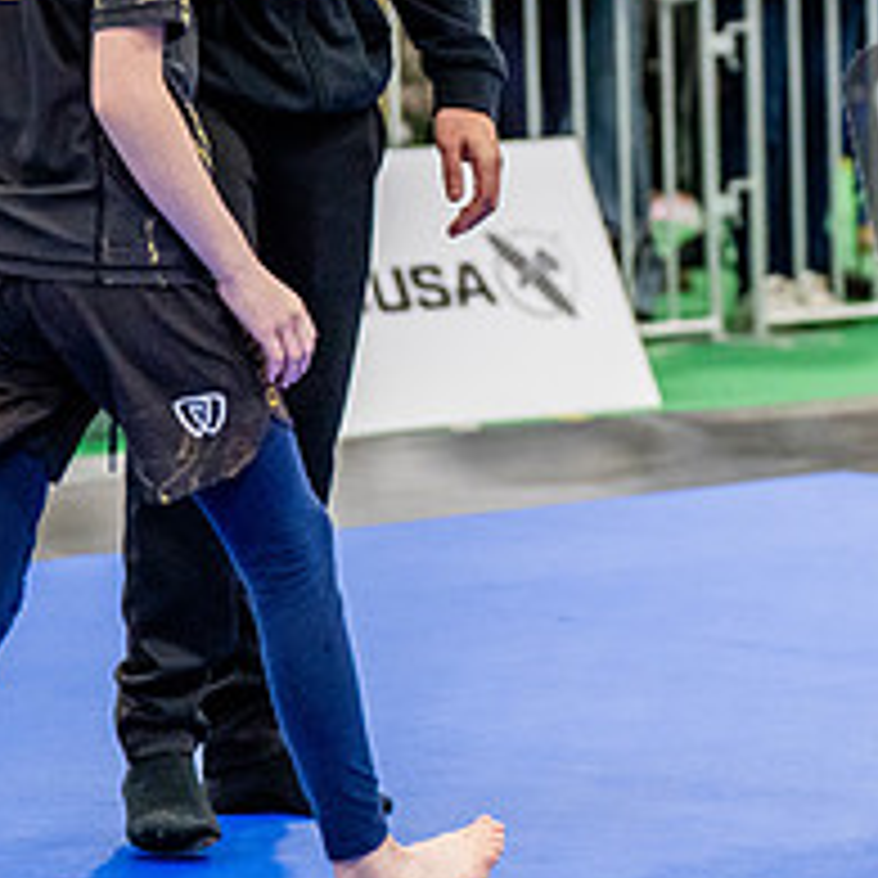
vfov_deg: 8.7
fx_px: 5739
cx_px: 855
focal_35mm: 200
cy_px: 119
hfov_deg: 8.7
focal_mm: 79
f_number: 2.8
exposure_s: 1/500
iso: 5000
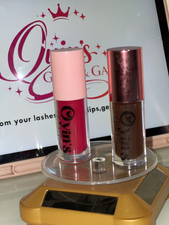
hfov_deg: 22.9
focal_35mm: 64
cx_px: 84
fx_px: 417
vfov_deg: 30.3
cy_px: 112
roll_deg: +4.9
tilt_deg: -11.6
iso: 20
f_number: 2.2
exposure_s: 1/100
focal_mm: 7.5
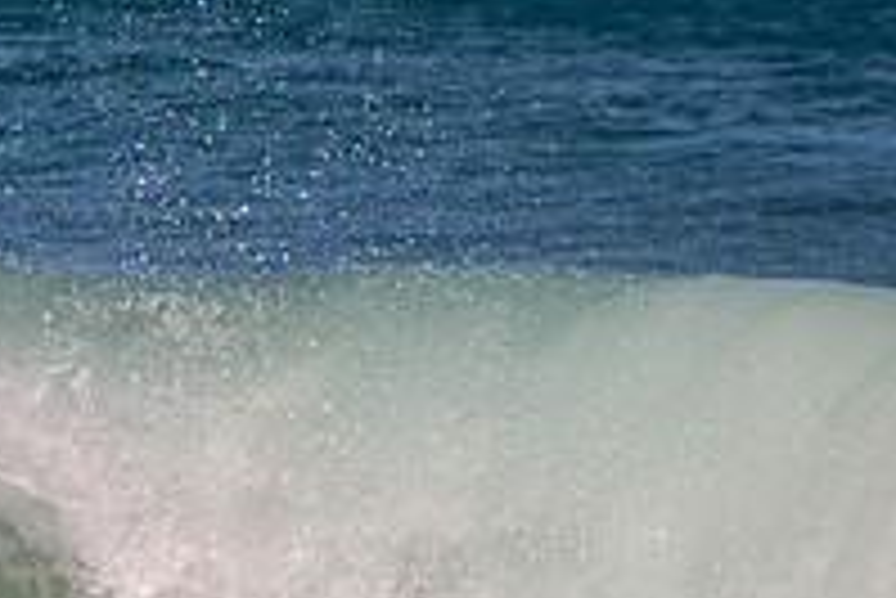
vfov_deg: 0.8
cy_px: 713
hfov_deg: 1.2
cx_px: 153
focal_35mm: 1745
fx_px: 43461
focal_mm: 400
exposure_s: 1/1250
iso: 110
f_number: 5.6
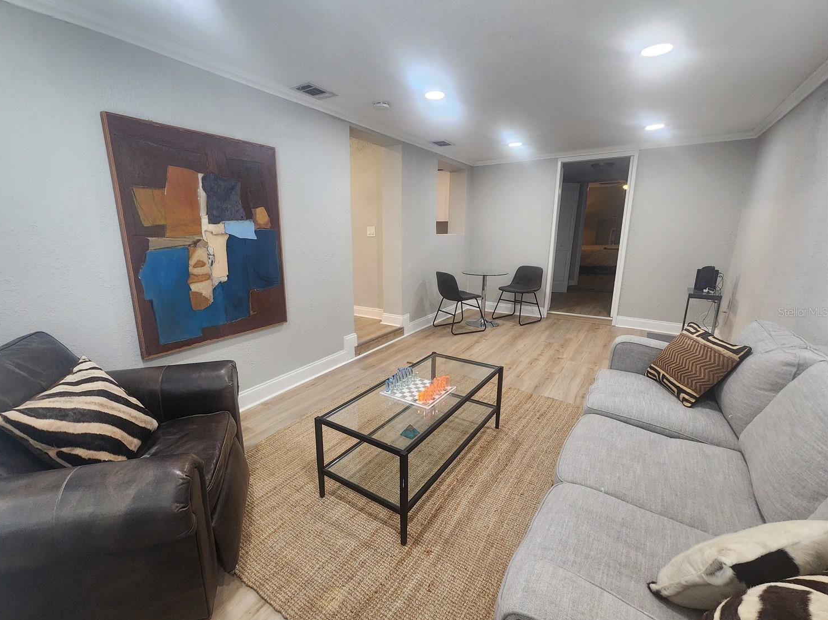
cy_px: 312
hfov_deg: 101.9
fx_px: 335
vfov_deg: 85.7
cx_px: 385
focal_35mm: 14
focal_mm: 2.2
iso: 200
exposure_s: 1/60
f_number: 2.2
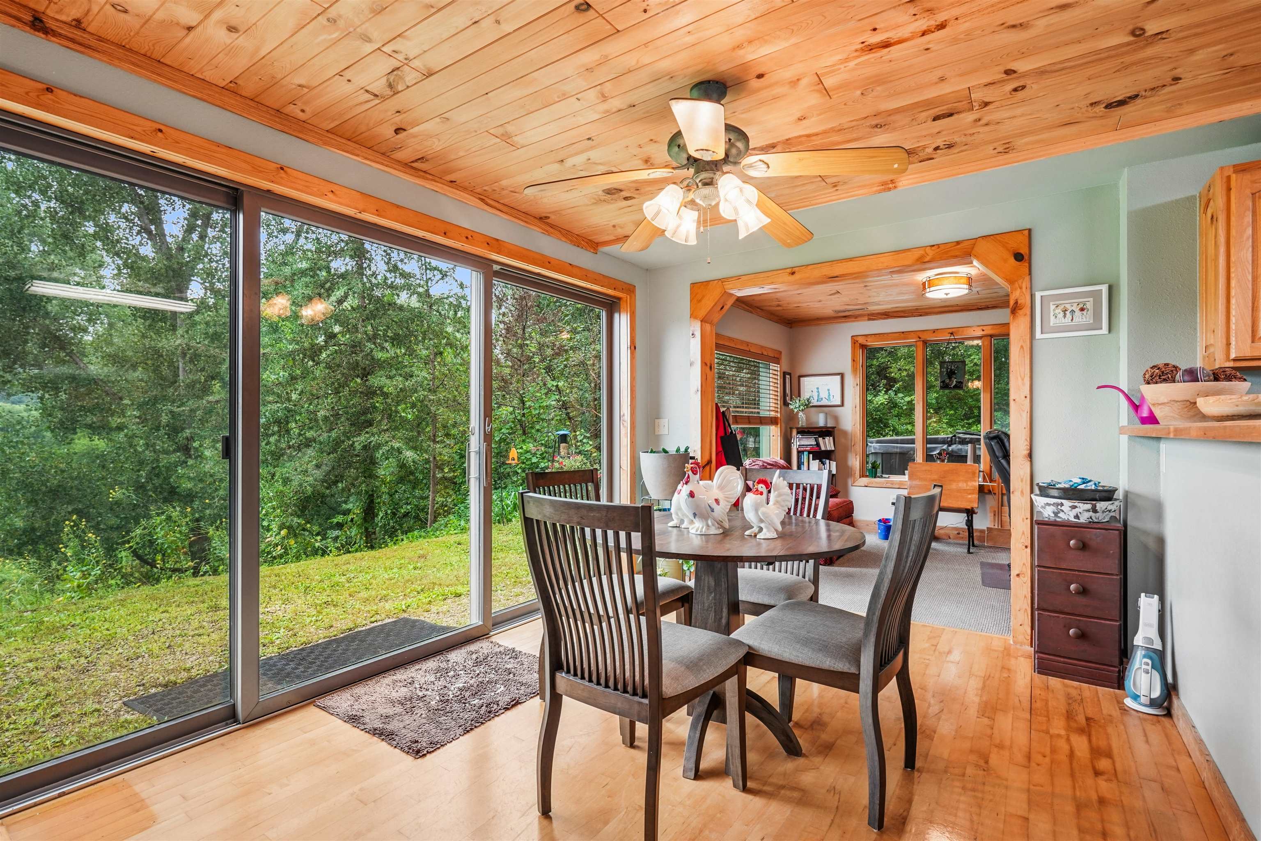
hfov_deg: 96.7
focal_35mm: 16
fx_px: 560
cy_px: 420
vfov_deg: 73.7
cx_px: 630
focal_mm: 16
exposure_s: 1/15
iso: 400
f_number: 9
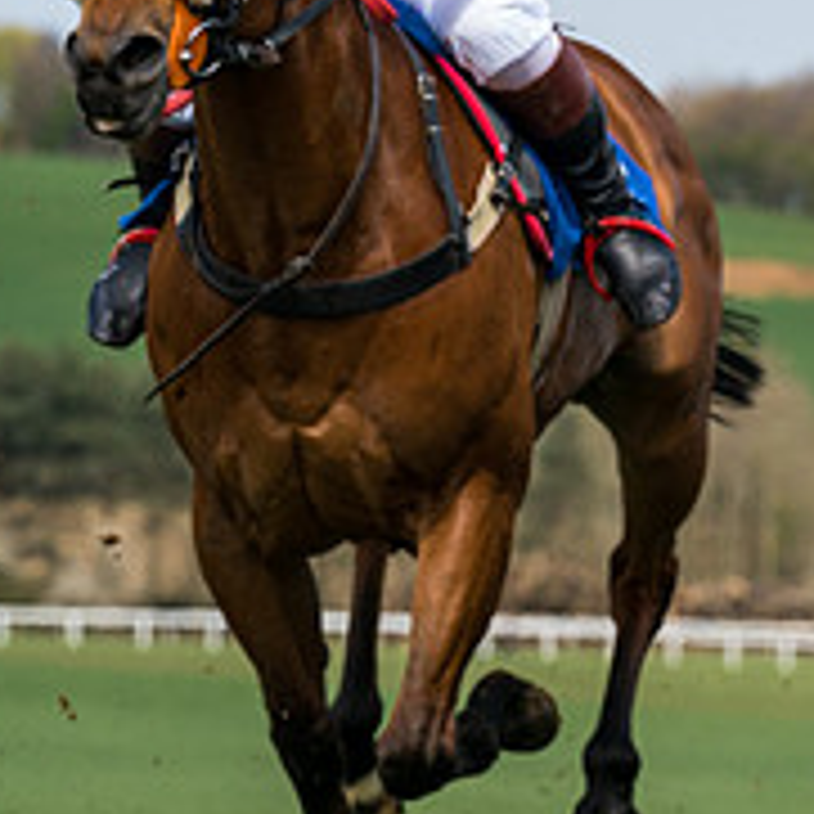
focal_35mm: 427
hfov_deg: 4.1
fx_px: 11360
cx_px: 1017
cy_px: 292
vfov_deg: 4.1
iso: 400
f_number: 6.3
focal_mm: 135
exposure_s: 1/1000
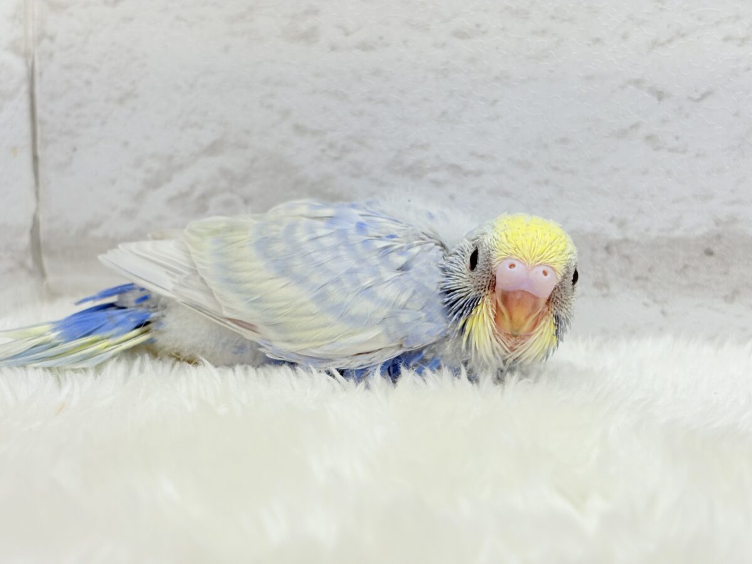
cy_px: 282
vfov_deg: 28.0
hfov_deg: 36.8
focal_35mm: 52
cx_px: 376
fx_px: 1130
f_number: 1.6
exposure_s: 1/100
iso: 50
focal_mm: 5.96
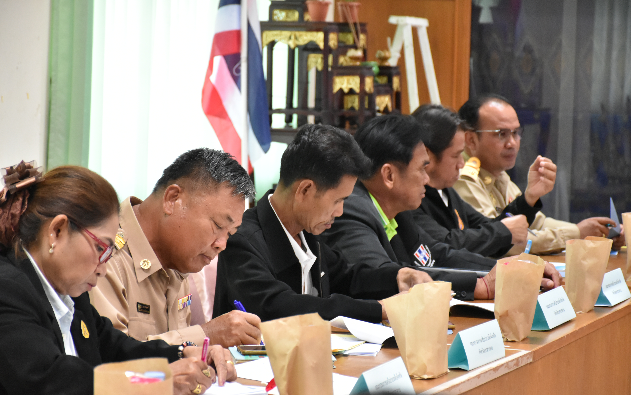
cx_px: 316
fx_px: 2502
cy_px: 207
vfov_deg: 9.0
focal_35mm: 146
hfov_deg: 14.4
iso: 3200
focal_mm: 95
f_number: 5.3
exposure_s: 1/80
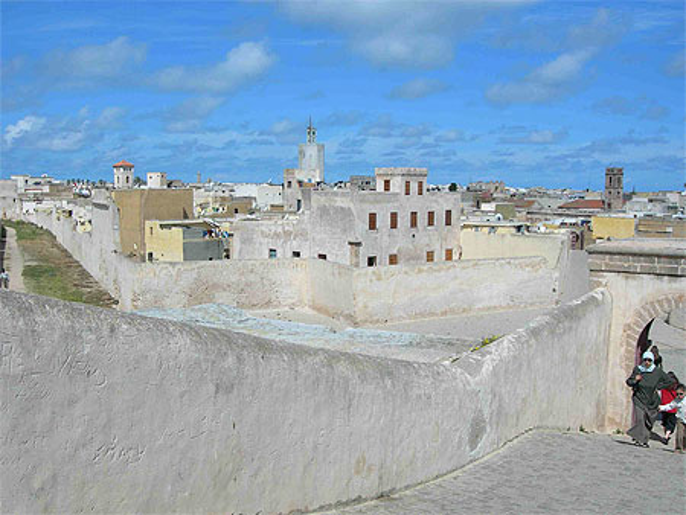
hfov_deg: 49.0
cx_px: 343
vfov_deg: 37.8
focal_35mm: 38
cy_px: 258
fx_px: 753
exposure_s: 1/874
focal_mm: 7.8
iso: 50
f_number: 4.8
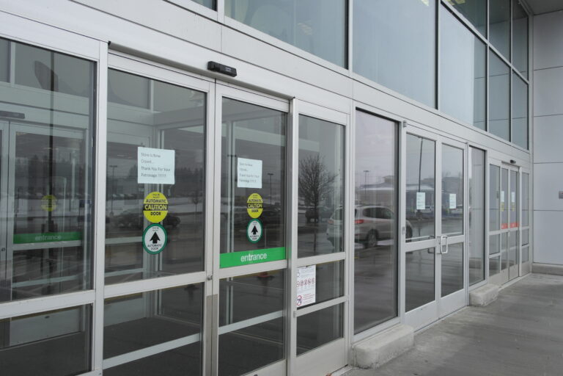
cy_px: 188
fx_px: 469
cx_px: 282
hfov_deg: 61.9
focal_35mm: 30
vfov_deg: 43.6
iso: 100
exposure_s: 1/80
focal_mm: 20
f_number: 4
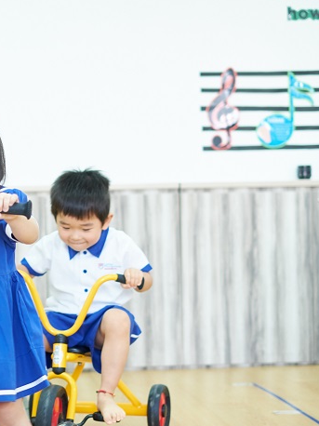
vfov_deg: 22.0
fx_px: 1095
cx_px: 49
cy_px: 234
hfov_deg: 16.4
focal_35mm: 89
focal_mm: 35
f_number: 1.8
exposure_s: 1/125
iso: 800
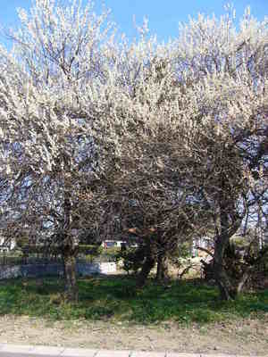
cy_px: 178
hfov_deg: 40.7
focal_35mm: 35
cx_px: 134
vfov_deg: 52.6
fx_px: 361
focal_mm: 5.8
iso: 80
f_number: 5.6
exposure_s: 1/160
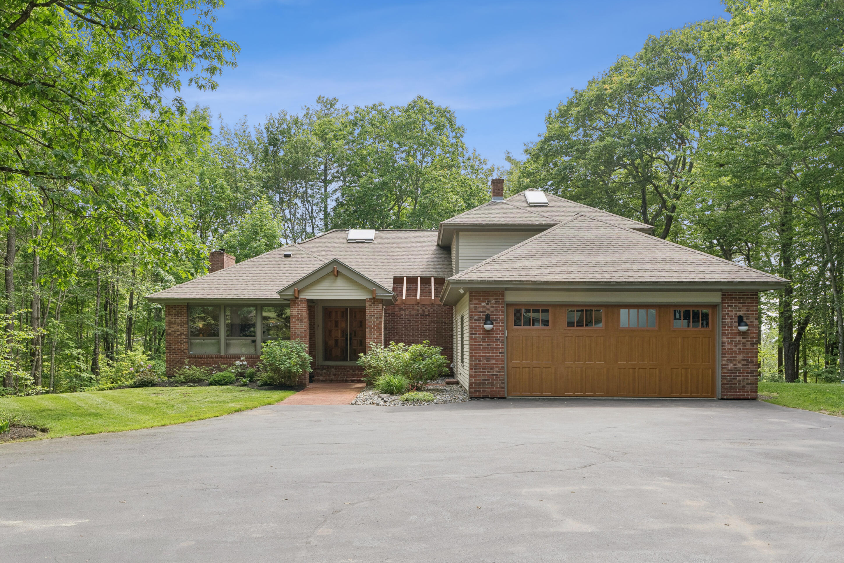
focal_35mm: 29
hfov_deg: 63.7
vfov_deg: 45.0
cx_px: 416
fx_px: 680
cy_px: 279
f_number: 7.1
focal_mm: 28
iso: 320
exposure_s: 1/200
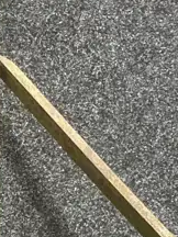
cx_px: -42
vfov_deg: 14.0
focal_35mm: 133
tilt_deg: -76.4
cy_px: 350
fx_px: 912
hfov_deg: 10.9
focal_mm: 3.99
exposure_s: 1/33
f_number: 1.8
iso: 250
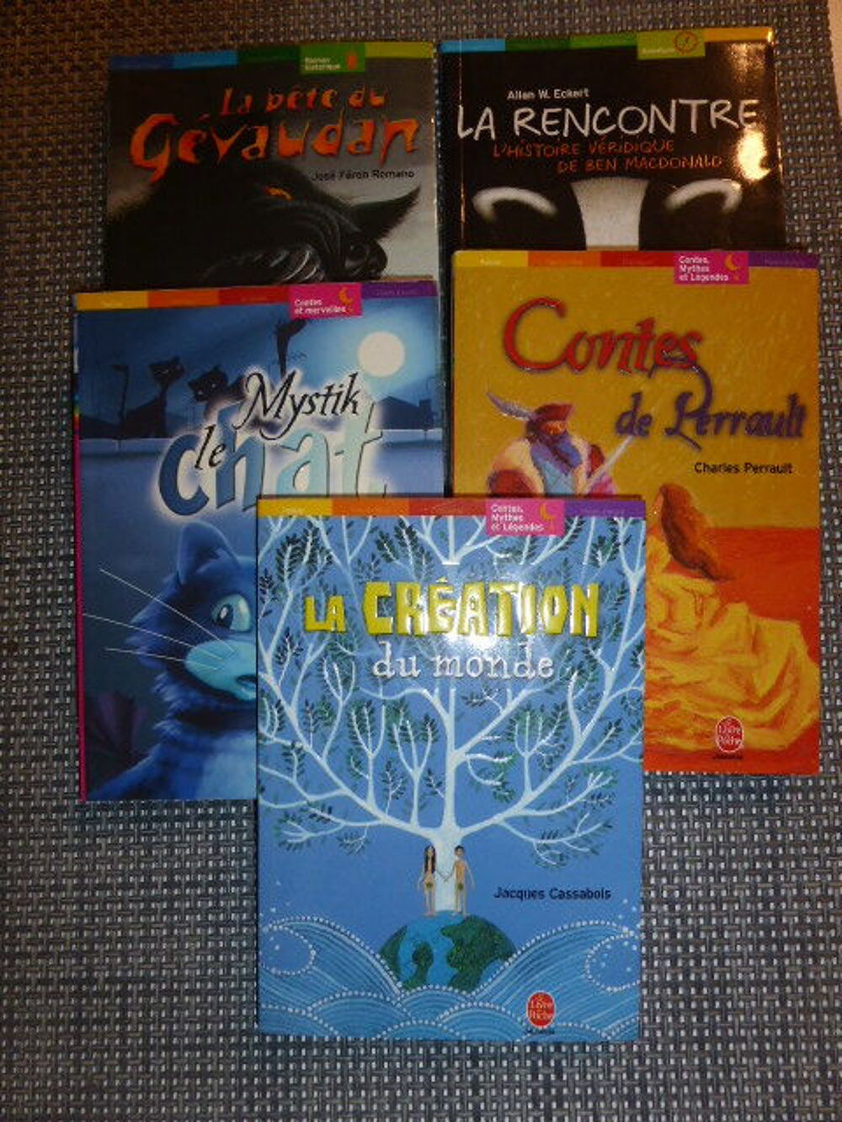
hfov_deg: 54.9
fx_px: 811
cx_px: 421
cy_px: 561
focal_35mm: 25
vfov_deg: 69.4
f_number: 3.3
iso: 250
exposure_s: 1/60
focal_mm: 4.3
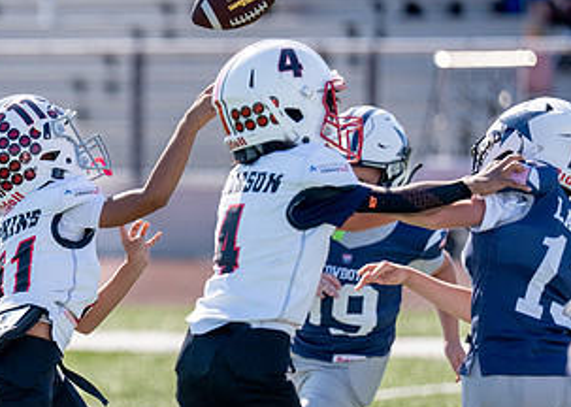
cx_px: 26
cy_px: 256
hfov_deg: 4.7
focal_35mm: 430
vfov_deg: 3.3
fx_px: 6969
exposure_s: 1/4000
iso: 320
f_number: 2.8
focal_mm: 176
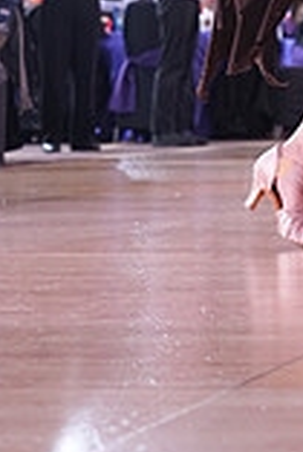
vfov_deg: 10.9
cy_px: -348
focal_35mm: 177
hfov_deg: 7.6
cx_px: 527
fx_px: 2230
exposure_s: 1/200
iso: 1250
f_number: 4.5
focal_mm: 48
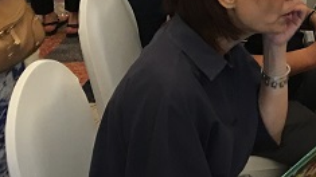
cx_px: 424
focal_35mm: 94
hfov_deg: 20.5
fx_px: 787
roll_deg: -0.4
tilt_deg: -10.4
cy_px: -129
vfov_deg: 12.0
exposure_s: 1/17
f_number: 2.2
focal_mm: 4.15
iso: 100
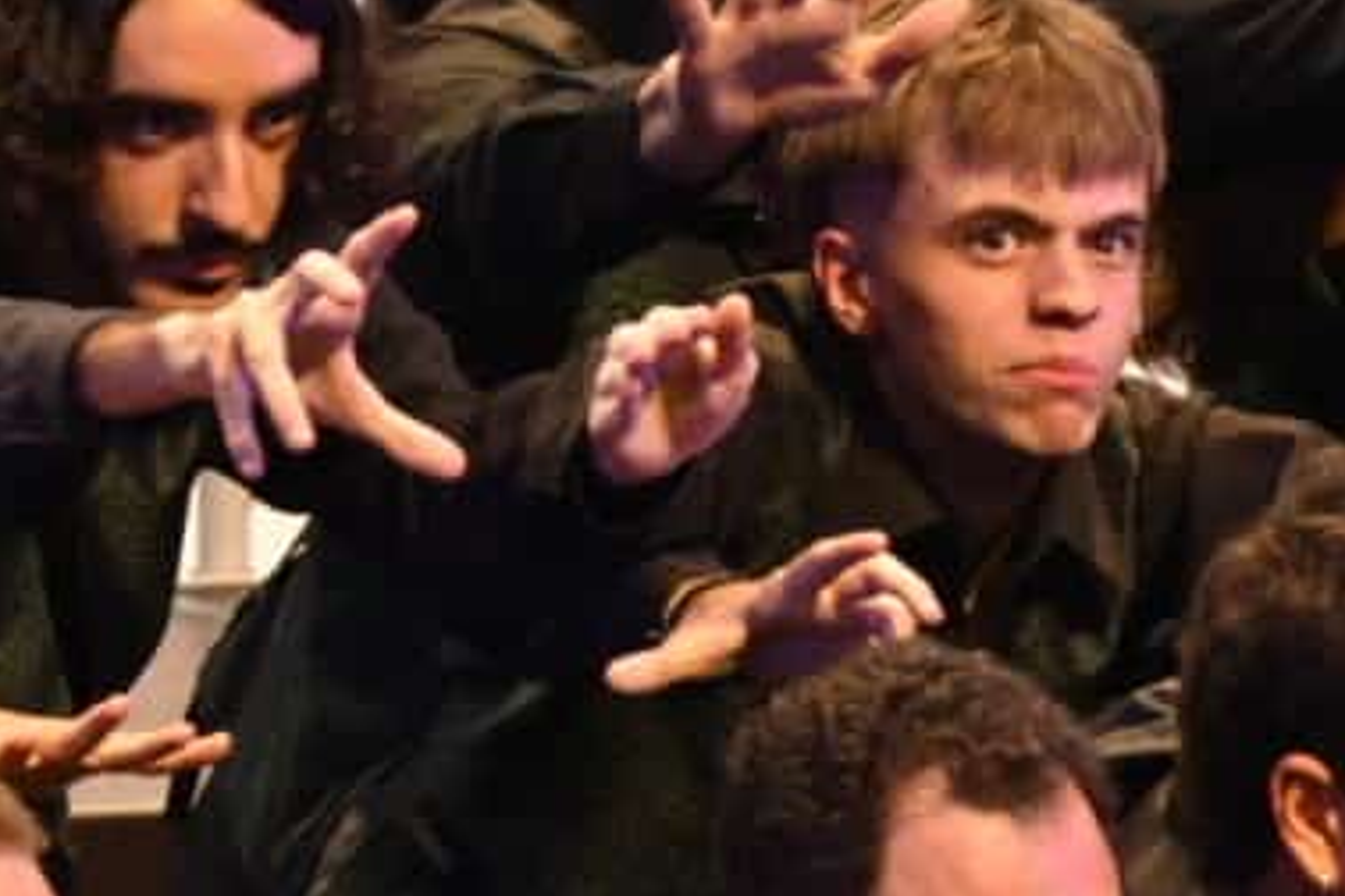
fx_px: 37993
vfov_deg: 1.4
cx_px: 2206
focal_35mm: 1017
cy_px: 240
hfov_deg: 2.0
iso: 2500
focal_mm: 150
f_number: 5
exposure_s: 1/200
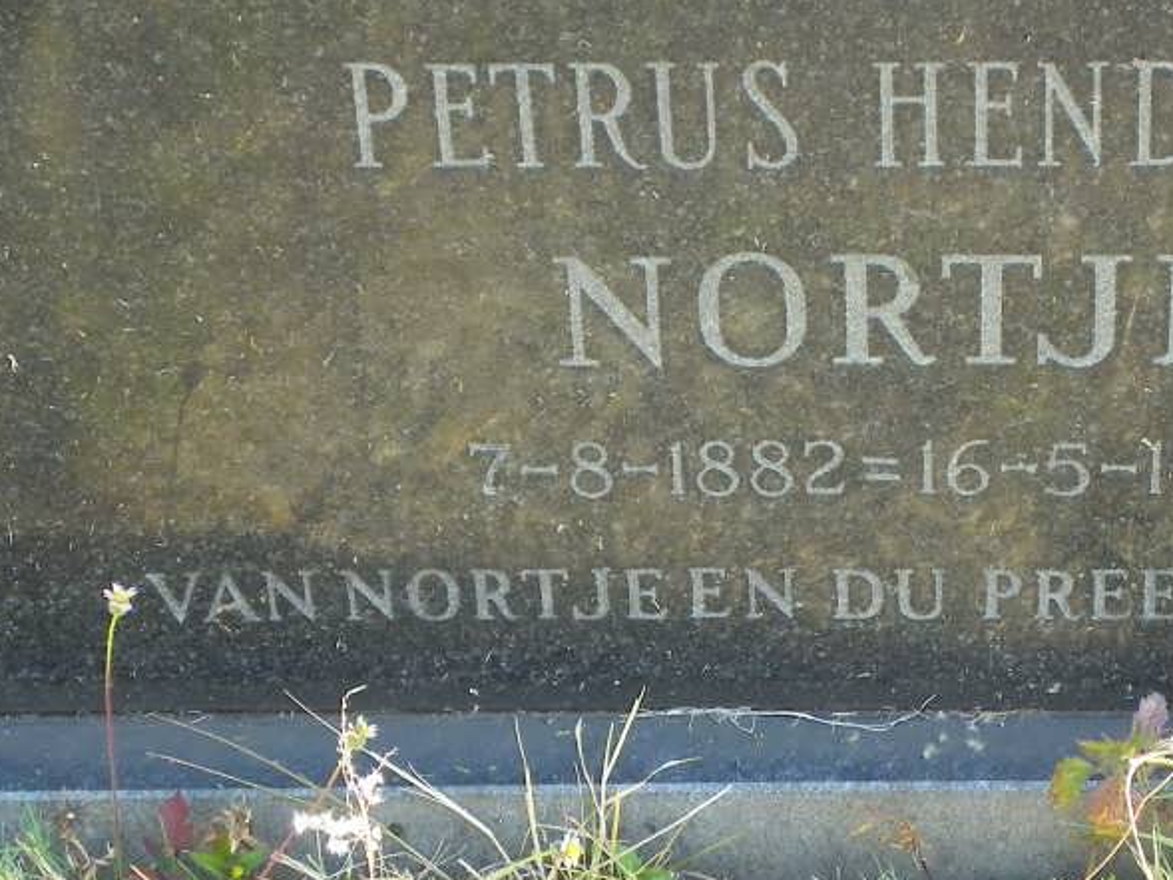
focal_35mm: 110
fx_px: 3728
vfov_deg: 13.5
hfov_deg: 17.8
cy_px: 444
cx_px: 894
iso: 64
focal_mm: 9.6
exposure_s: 1/60
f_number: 3.5
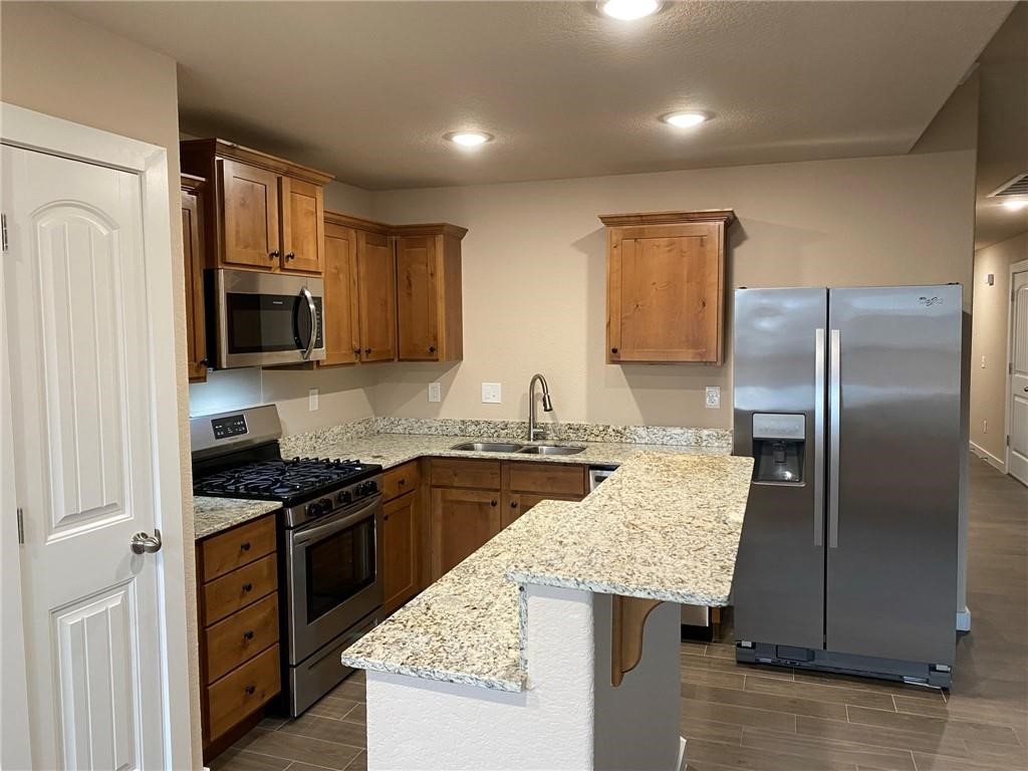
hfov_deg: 67.3
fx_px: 772
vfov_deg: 53.1
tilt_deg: -3.8
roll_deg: +0.6
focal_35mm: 26
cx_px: 514
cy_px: 386
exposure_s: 1/60
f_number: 1.8
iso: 200
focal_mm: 4.25
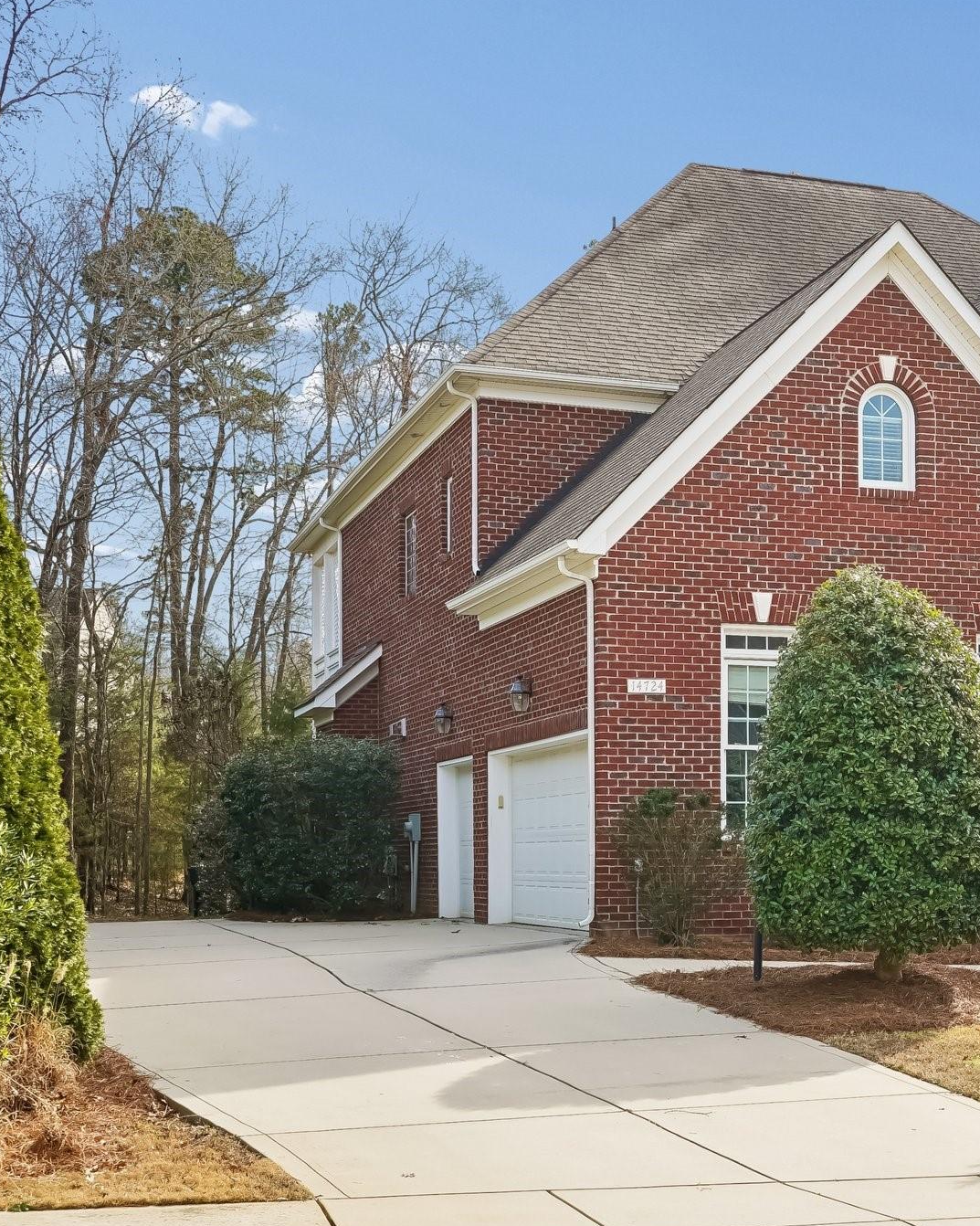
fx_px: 1922
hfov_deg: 27.6
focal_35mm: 53
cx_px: 884
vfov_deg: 35.4
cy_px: 617
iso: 100
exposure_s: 1/320
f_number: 4.5
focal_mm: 37
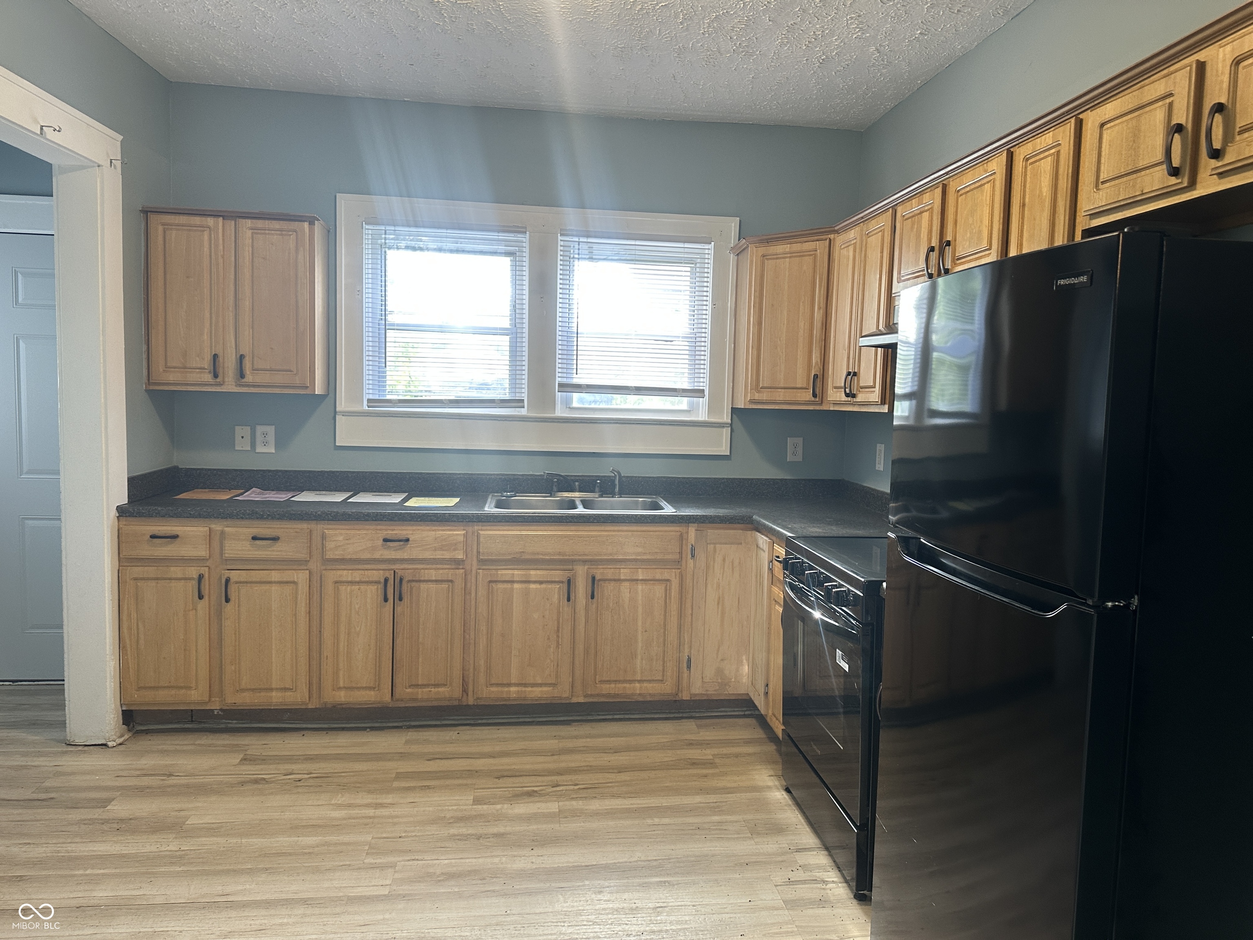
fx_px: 869
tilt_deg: -4.8
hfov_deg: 71.6
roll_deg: -1.4
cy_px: 470
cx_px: 626
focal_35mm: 24
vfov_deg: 56.8
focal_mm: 6.86
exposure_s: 1/60
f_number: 1.78
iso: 160
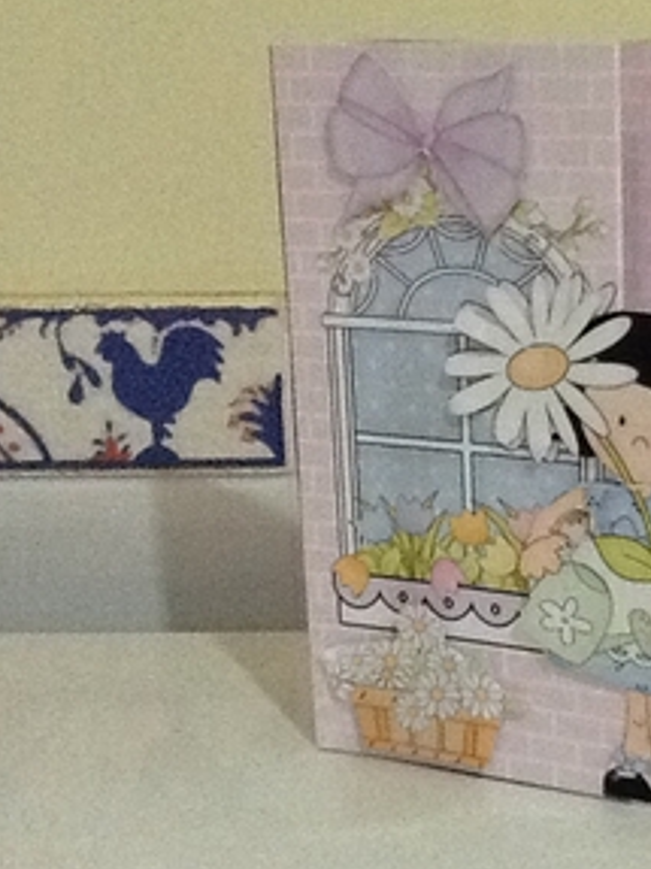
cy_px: 404
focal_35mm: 69
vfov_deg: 28.2
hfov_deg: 20.6
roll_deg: +1.7
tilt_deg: -13.0
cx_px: 660
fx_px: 1731
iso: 320
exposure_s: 1/30
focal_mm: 2.03
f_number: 2.4
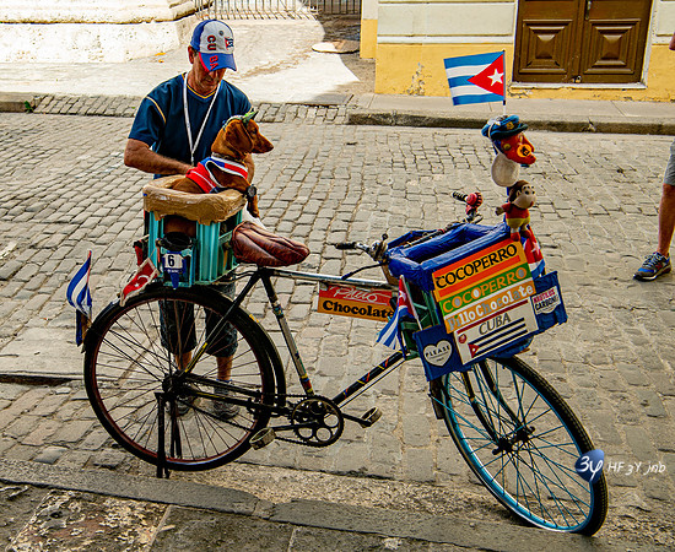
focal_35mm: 48
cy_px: 250
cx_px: 221
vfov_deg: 32.1
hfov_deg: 38.3
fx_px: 958
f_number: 7.1
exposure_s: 1/200
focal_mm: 38
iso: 100
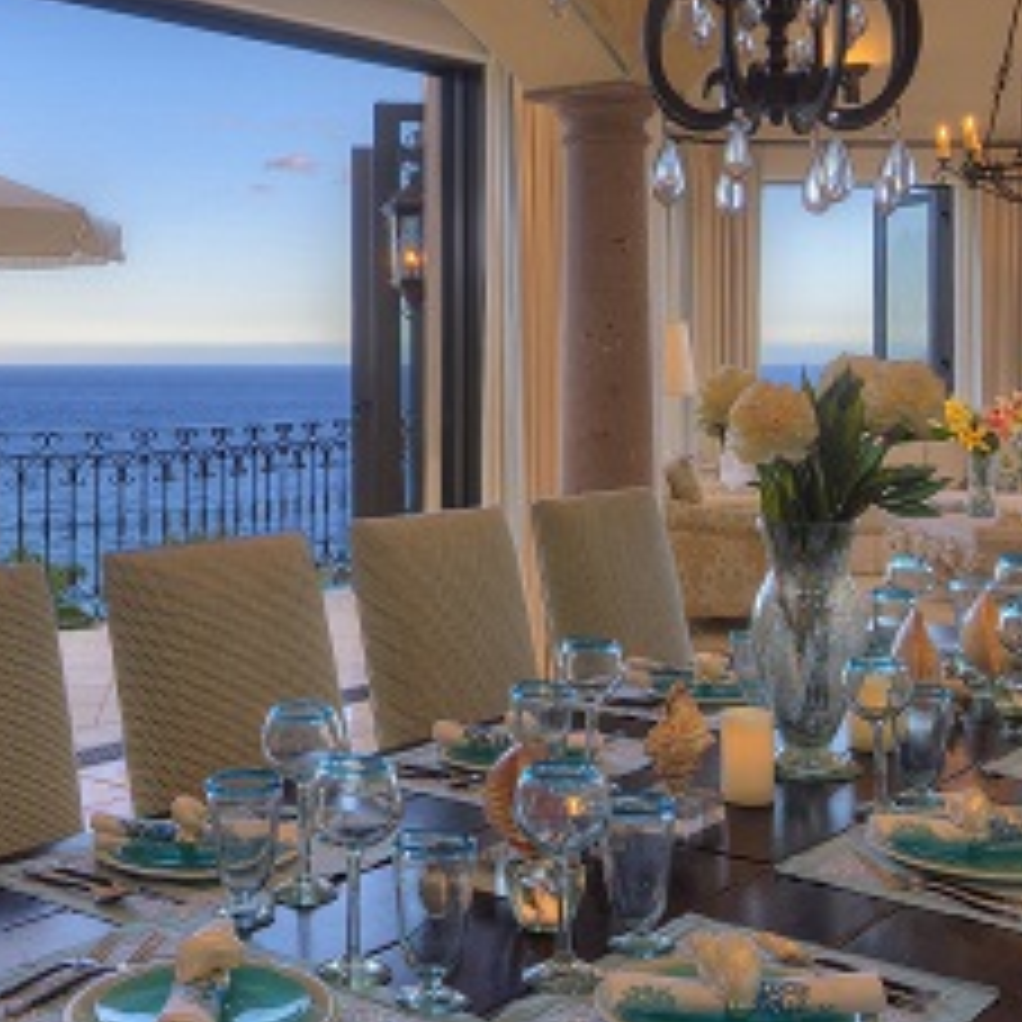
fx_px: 1603
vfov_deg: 35.2
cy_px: 378
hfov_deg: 35.1
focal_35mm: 48
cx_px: 369
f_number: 7.1
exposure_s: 1/13
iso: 200
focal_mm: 16
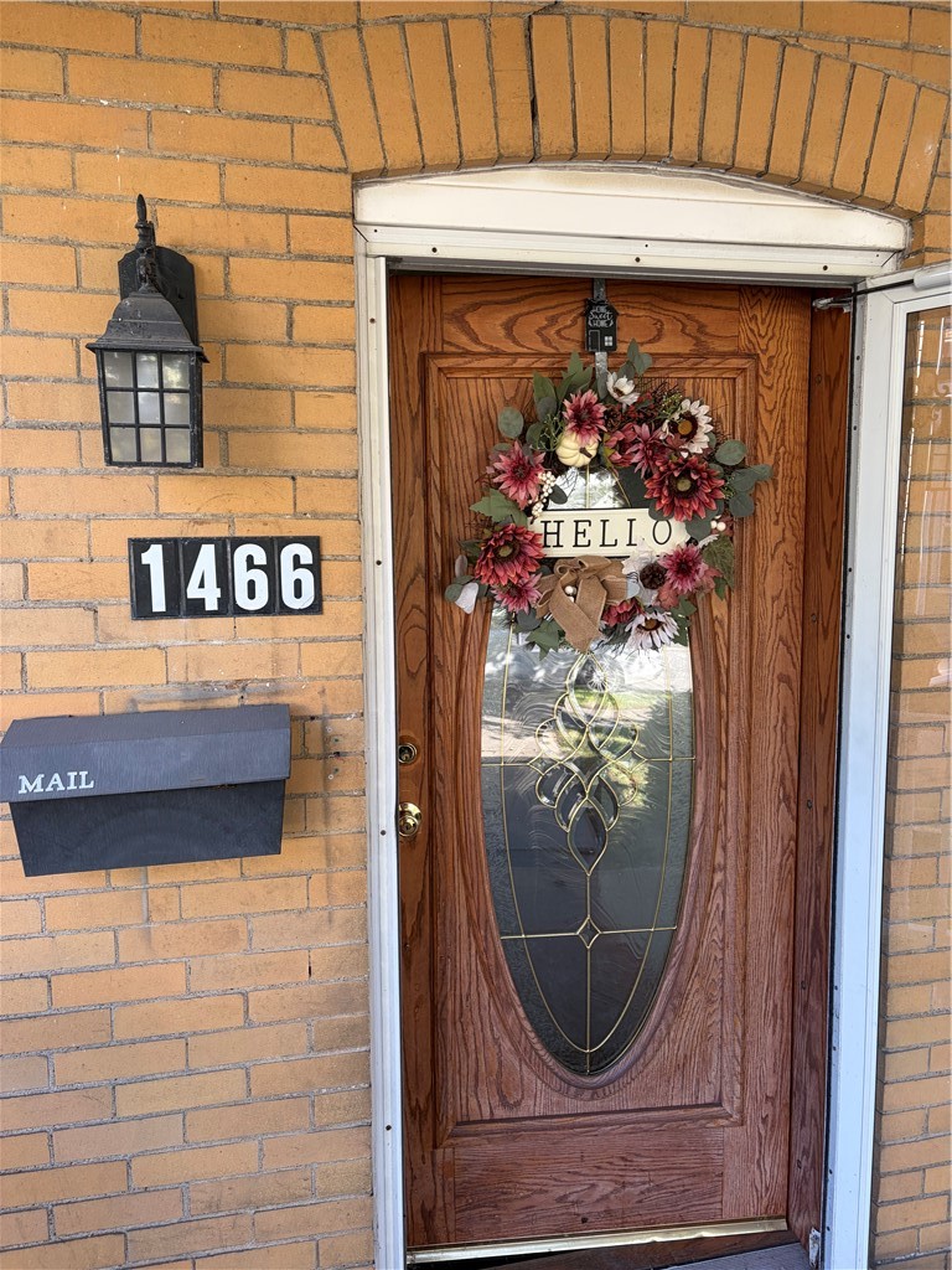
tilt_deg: -9.7
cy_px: 635
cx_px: 476
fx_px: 953
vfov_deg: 67.3
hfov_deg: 53.1
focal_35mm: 26
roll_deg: -0.1
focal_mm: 5.96
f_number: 1.6
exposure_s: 1/122
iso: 40
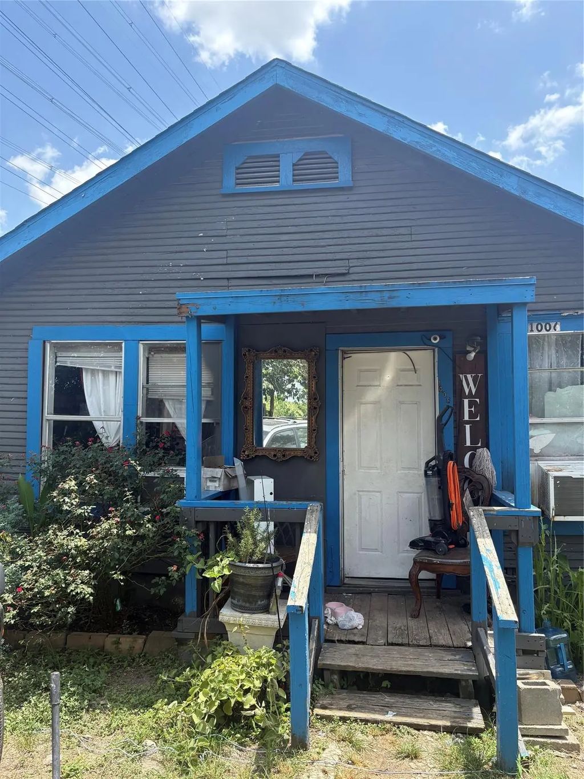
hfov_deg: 53.1
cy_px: 390
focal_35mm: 26
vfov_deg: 67.3
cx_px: 292
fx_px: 585
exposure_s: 1/1587
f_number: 1.6
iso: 64
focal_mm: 5.96
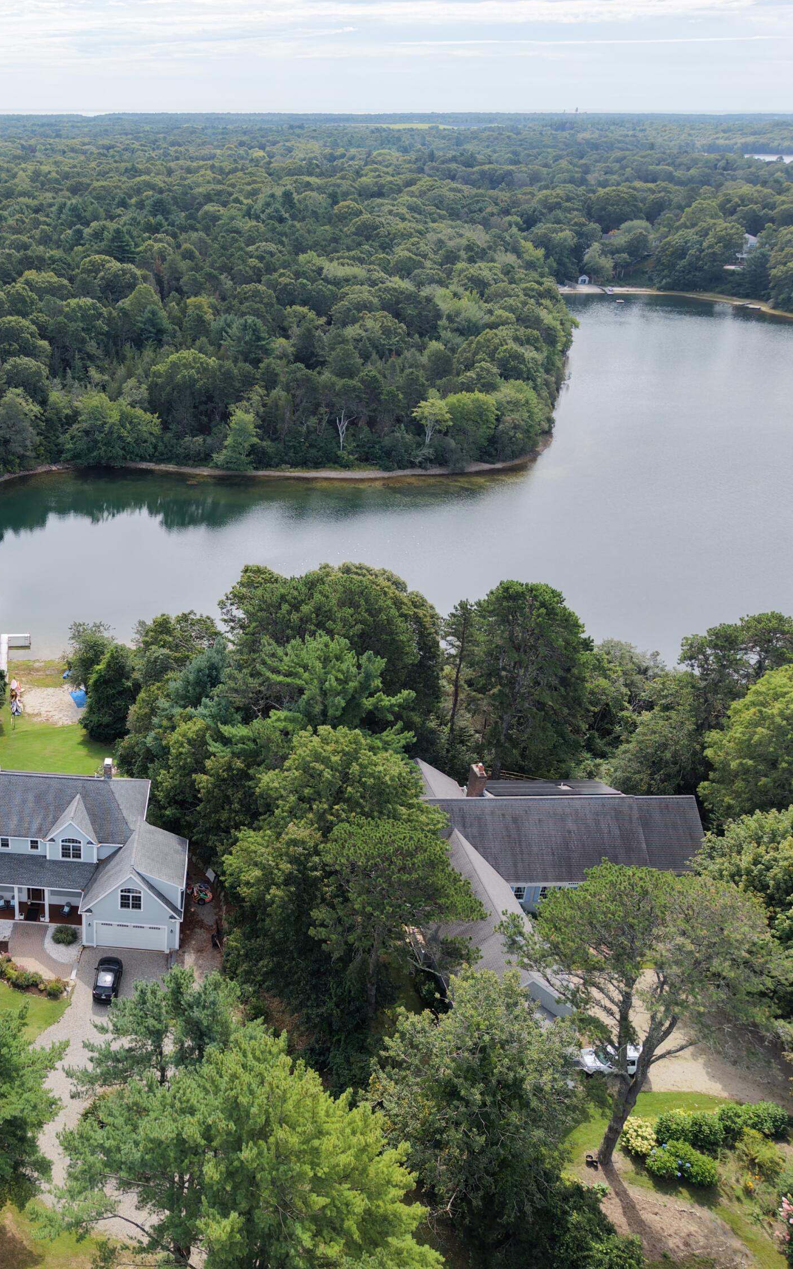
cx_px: 101
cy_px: 634
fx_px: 1176
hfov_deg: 35.4
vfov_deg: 56.7
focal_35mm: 34
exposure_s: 1/800
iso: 100
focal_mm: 8.67
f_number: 1.8
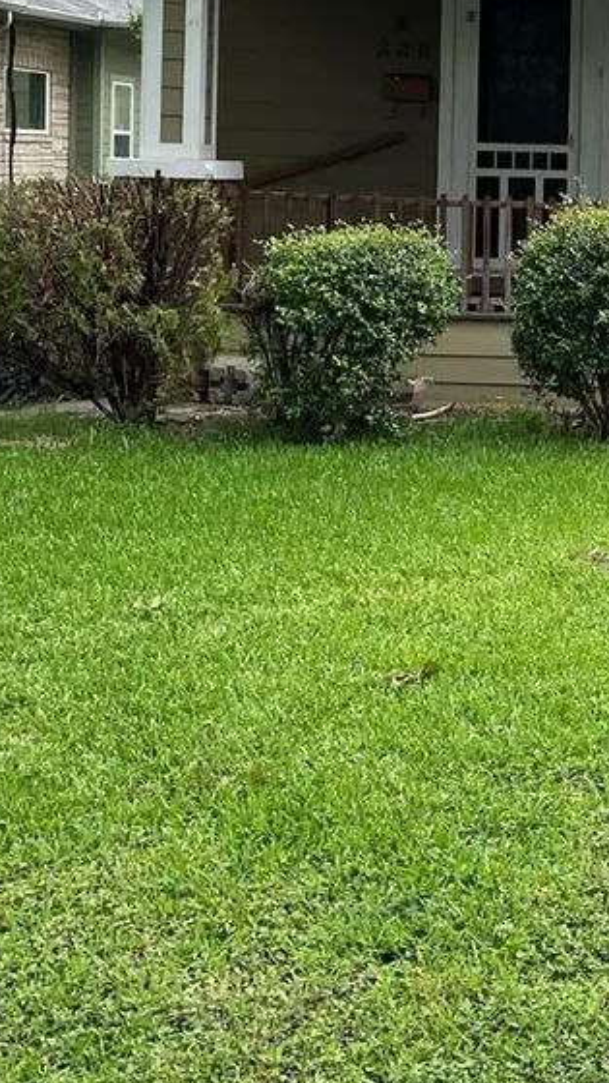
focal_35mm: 69
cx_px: 837
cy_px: 237
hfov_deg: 16.3
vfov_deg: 29.9
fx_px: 1981
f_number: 1.6
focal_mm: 4.2
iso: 32
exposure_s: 1/615
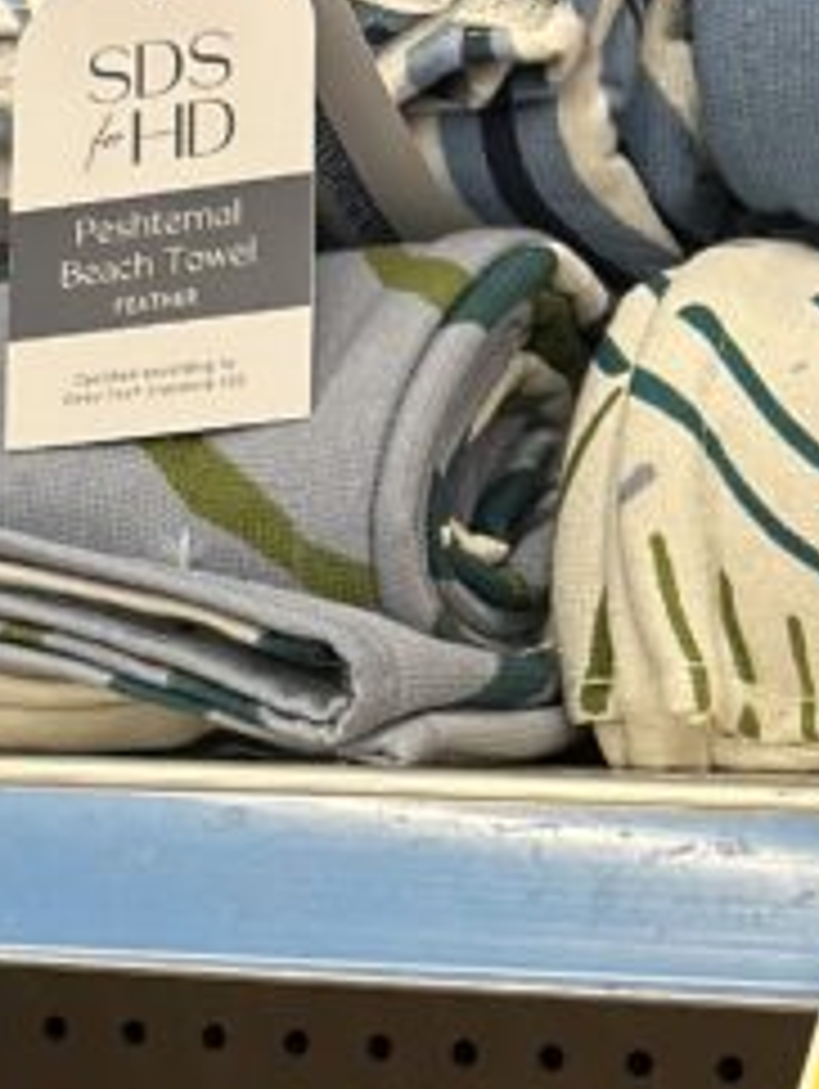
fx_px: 6393
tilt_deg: -6.8
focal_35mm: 203
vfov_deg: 9.6
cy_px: 1233
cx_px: -842
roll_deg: -0.2
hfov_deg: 7.1
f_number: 1.78
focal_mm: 6.86
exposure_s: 1/60
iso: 160
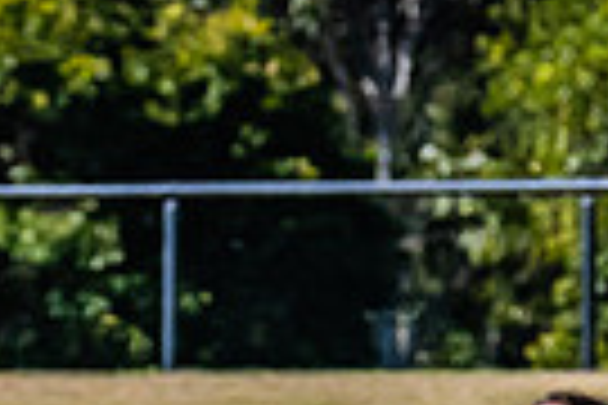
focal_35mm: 2004
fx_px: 33843
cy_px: 687
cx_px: -640
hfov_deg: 1.0
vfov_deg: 0.7
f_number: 10
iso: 800
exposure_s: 1/1600
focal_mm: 290
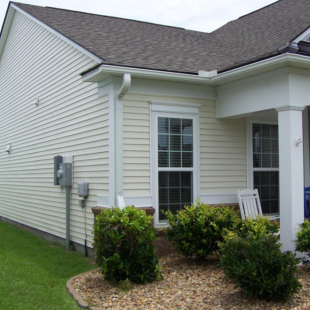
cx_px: 174
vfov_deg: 36.1
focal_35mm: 47
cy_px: 151
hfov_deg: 36.0
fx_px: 476
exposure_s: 1/640
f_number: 4
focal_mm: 6.3
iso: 64
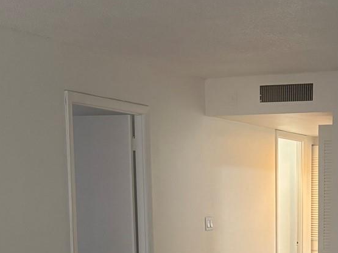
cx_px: 317
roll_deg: -0.6
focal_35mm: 75
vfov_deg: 18.6
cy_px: 305
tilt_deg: -9.7
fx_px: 732
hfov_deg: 25.1
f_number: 1.6
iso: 250
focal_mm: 5.96
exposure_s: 1/60
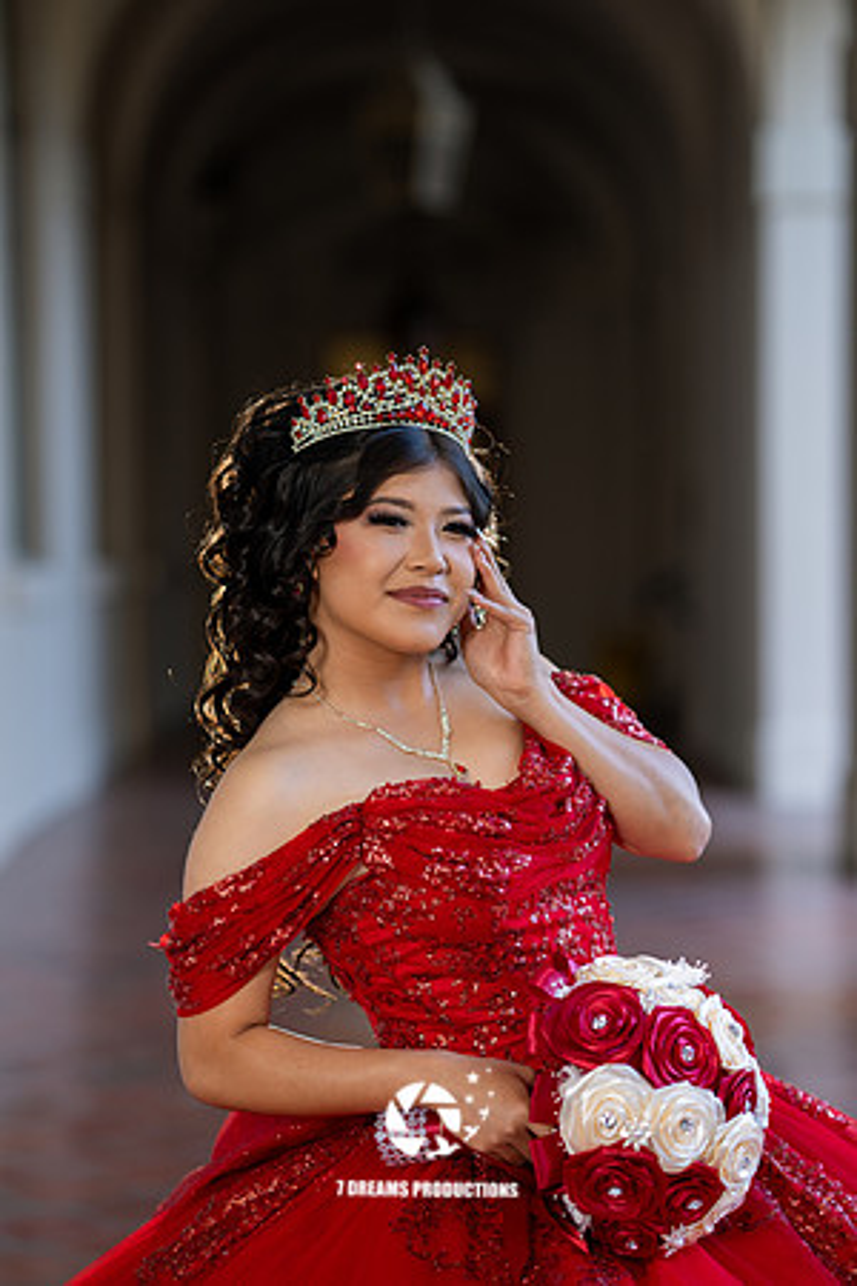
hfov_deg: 16.1
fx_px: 3035
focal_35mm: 85
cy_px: 643
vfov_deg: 23.9
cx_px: 428
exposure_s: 1/125
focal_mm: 85
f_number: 2
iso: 100
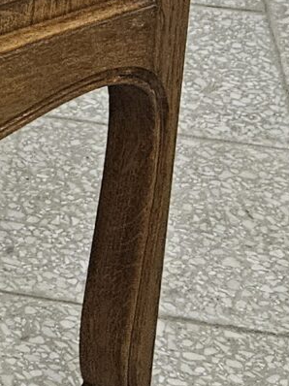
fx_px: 1649
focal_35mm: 148
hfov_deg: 9.1
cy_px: -353
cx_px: -374
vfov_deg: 12.1
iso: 800
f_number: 1.8
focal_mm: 5.4
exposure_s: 1/100
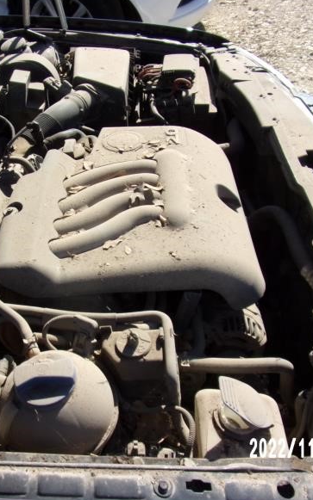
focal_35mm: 35
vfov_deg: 55.3
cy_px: 247
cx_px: 101
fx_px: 478
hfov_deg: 35.9
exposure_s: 1/850
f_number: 3.3
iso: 80
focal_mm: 4.3
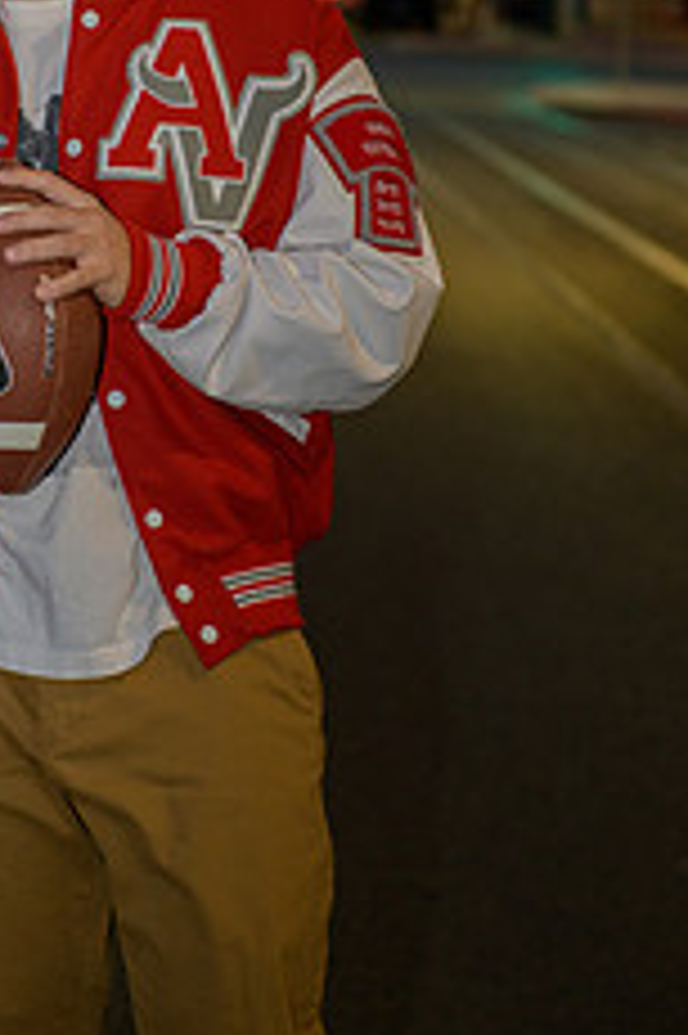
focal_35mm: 137
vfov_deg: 14.9
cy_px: 220
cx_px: 45
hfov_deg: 9.9
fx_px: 3933
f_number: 2.8
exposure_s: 1/80
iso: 250
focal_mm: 70
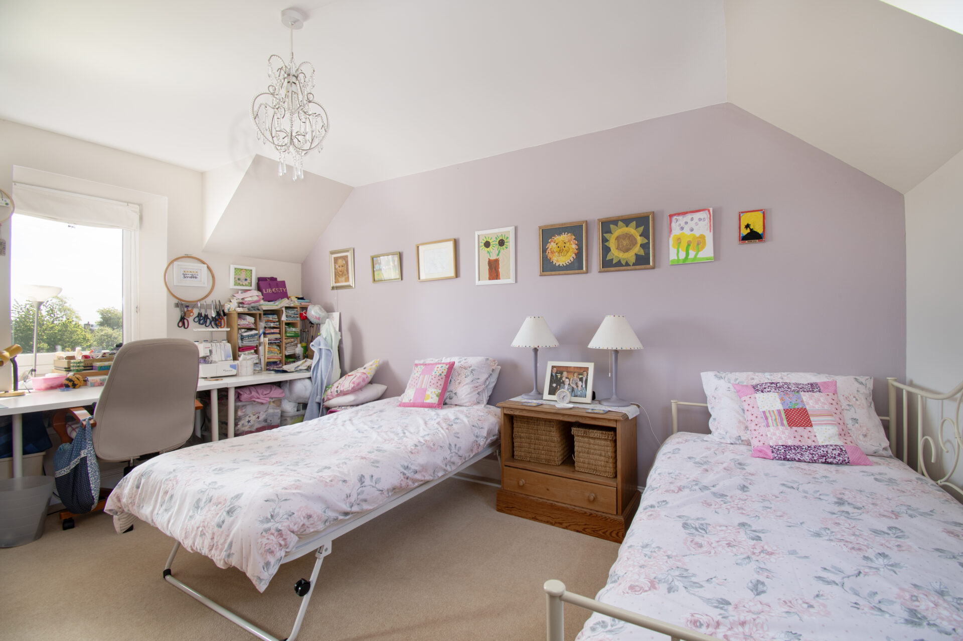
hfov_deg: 100.4
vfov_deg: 77.3
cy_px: 320
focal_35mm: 15
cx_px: 482
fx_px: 401
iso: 125
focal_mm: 10
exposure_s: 1/5
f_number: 9
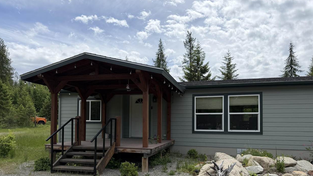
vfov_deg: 42.3
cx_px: 155
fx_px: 224
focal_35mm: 27
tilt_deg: +2.2
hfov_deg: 69.9
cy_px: 118
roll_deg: +0.2
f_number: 1.78
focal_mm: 6.76
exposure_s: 1/6711
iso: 80
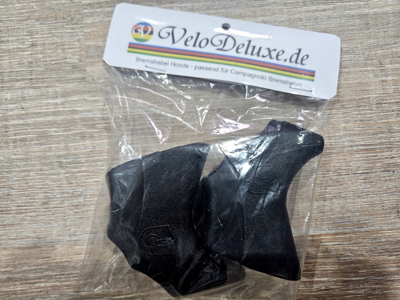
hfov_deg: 73.9
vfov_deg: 58.9
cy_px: 150
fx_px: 266
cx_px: 200
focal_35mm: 23
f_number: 1.8
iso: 100
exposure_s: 1/100
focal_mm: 5.4
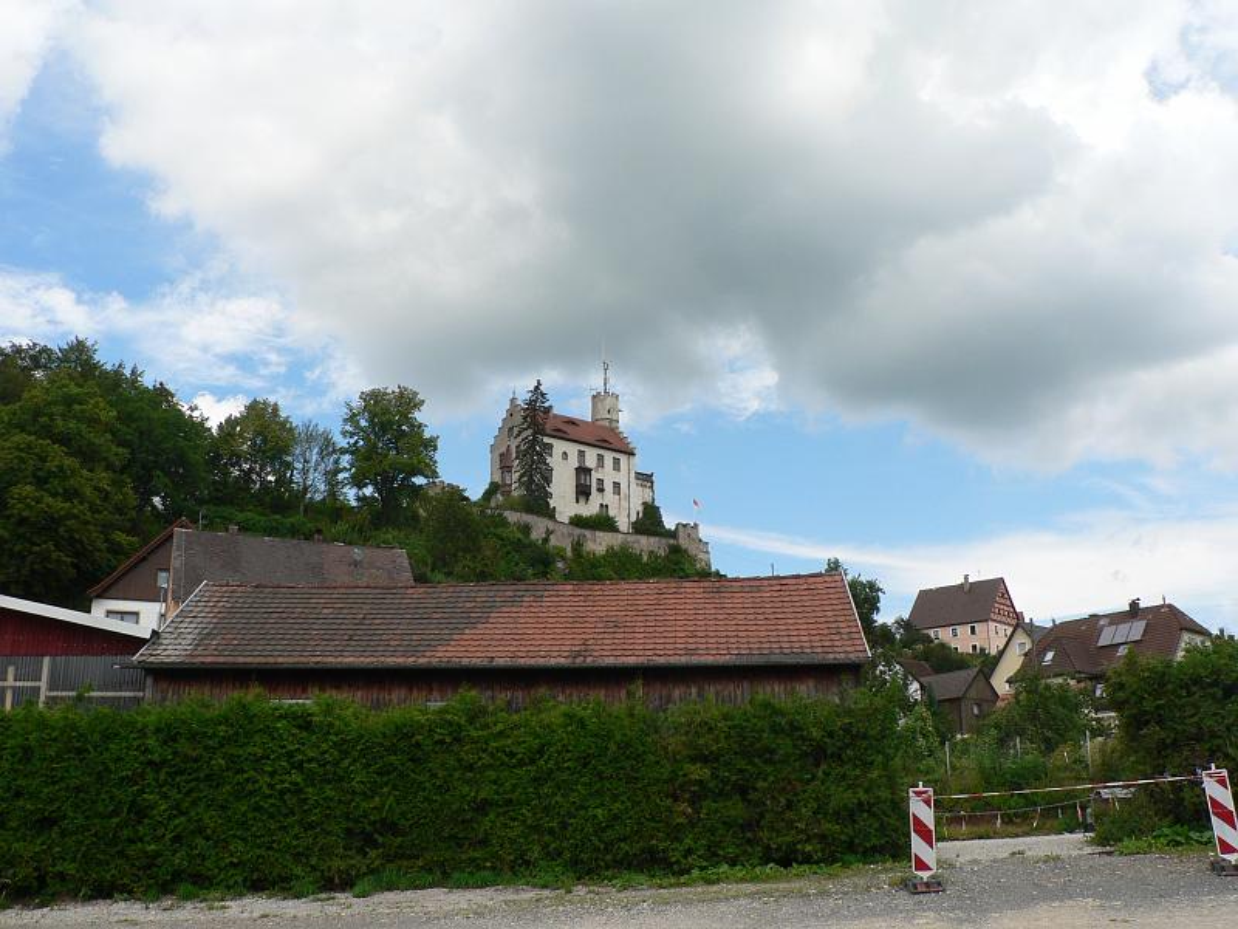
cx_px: 619
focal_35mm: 36
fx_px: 1287
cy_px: 464
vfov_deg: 39.7
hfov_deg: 51.4
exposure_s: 1/400
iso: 80
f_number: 5
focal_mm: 6
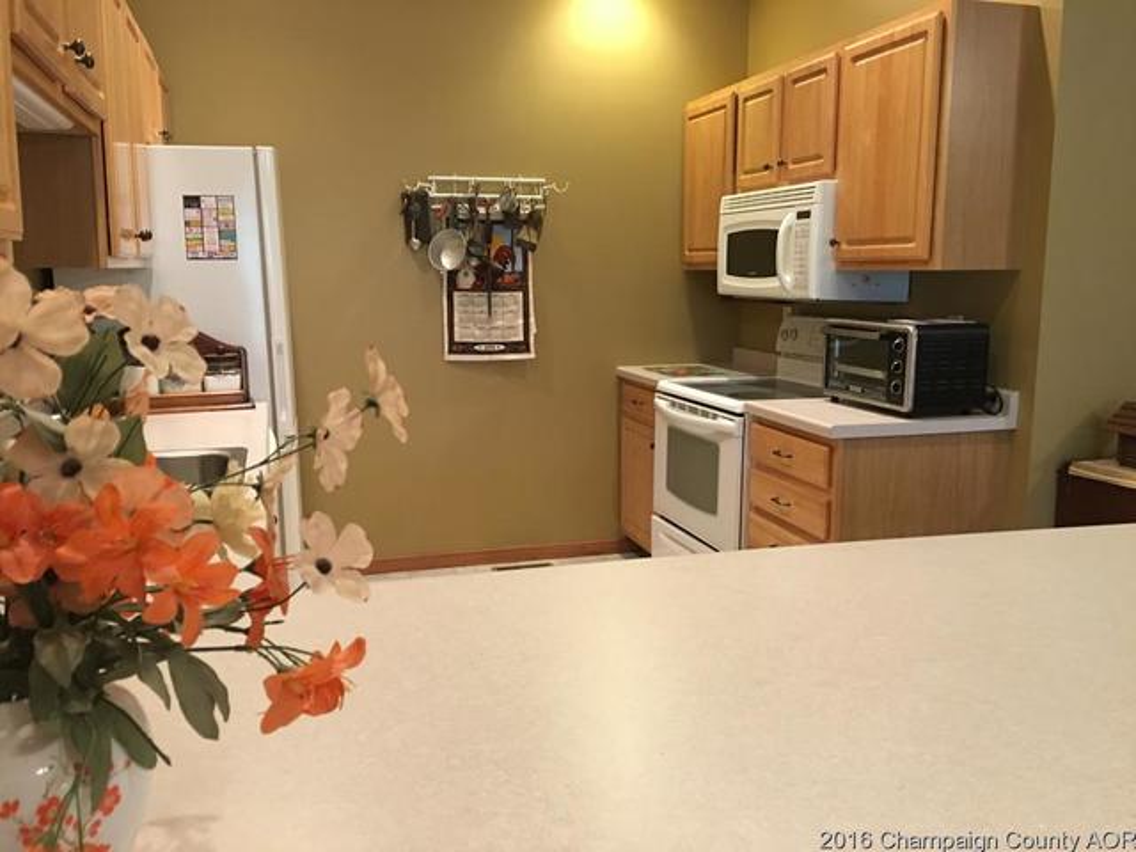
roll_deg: -2.2
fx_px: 952
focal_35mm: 29
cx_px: 568
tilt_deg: -8.3
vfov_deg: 48.2
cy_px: 426
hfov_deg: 61.7
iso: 100
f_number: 2.2
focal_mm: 4.15
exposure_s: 1/10
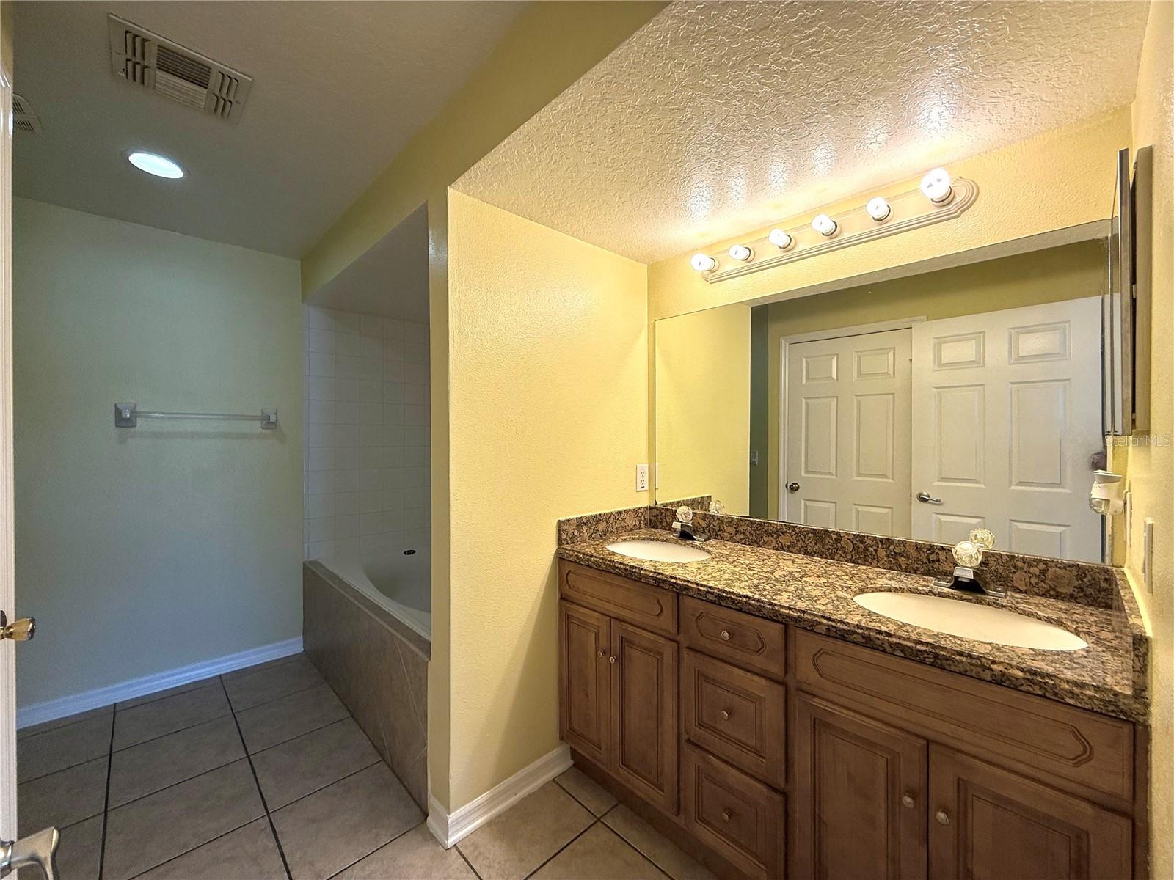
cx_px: 587
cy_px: 440
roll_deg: +0.1
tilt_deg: -0.2
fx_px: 475
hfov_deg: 102.1
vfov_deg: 85.7
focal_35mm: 14
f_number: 2.2
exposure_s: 1/144
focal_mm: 2.22
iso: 64
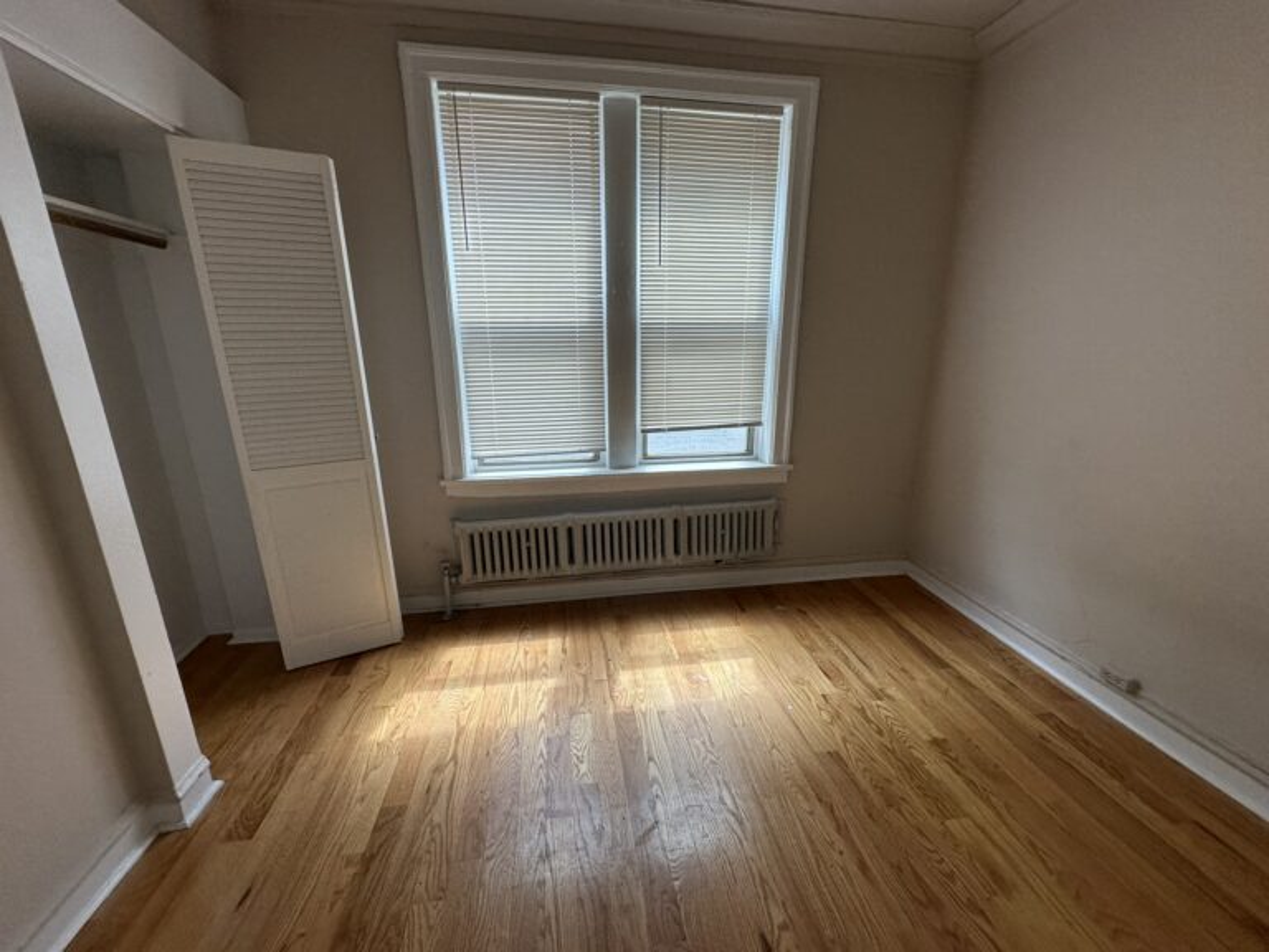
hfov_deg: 102.1
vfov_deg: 85.7
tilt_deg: -15.4
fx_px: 513
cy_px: 476
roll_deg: -0.6
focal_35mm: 14
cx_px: 634
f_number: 2.2
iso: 125
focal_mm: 2.22
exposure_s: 1/120
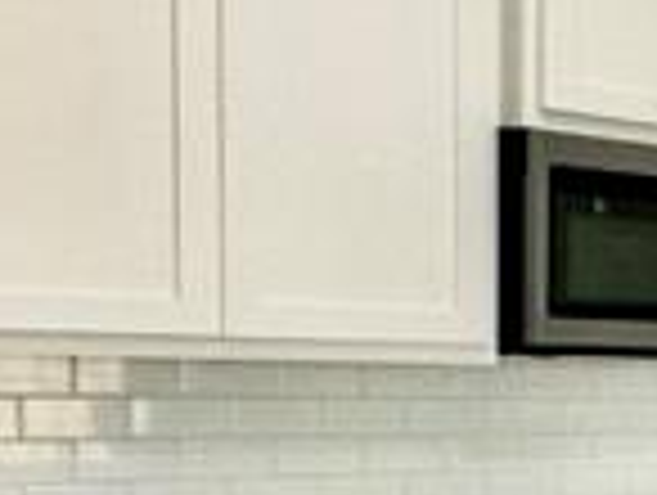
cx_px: 1827
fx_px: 1863
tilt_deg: -4.2
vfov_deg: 14.9
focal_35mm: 98
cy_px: 500
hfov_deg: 12.3
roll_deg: -3.2
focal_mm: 2.22
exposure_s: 1/120
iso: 200
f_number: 2.2
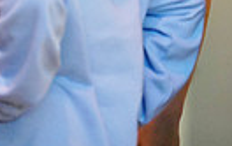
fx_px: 4395
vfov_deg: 1.9
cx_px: 181
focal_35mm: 694
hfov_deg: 3.0
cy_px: -243
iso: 8000
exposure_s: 1/640
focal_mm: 200
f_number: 2.8
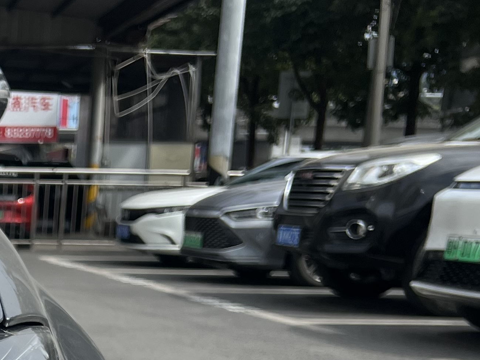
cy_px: 495
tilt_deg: -14.5
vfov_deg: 16.9
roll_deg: +0.0
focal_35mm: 81
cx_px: -161
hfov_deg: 21.6
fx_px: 1123
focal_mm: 5.7
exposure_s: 1/5882
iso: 50
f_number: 1.5
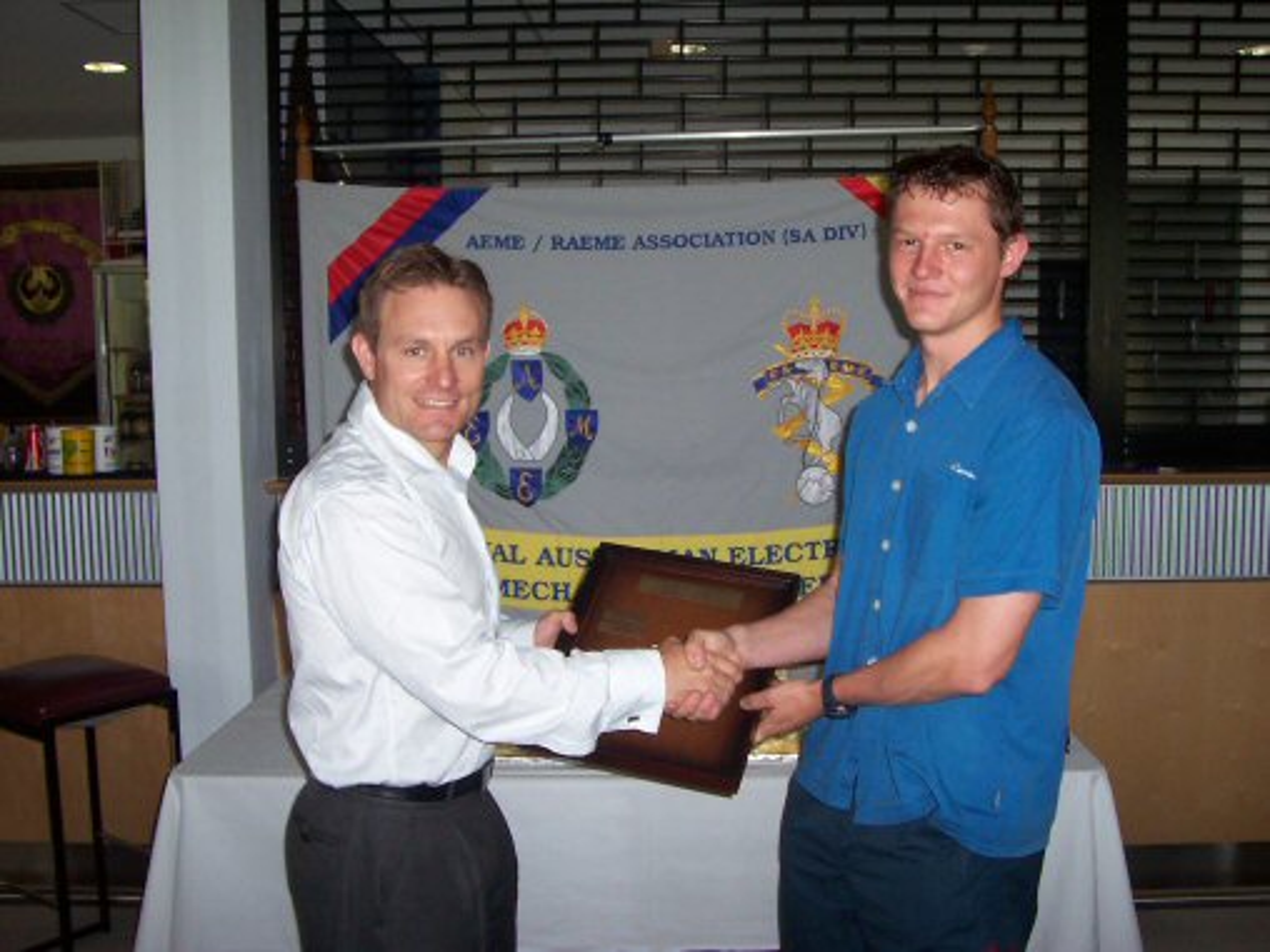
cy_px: 476
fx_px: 1357
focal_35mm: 37
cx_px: 635
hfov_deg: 50.1
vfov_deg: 38.7
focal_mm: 5.6
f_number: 2.8
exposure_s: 1/60
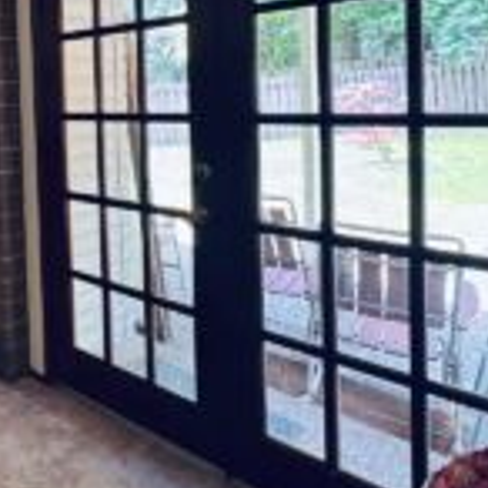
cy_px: 117
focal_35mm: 34
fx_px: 542
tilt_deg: -2.8
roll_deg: +2.5
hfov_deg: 41.7
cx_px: -7
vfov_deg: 46.6
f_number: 2.2
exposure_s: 1/120
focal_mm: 2.22
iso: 250
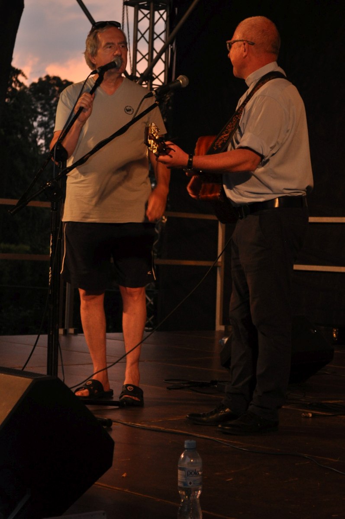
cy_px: 260
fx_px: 1190
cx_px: 172
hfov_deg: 16.5
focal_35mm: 82
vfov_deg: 24.7
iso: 800
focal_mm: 55
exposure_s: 1/60
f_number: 5.6
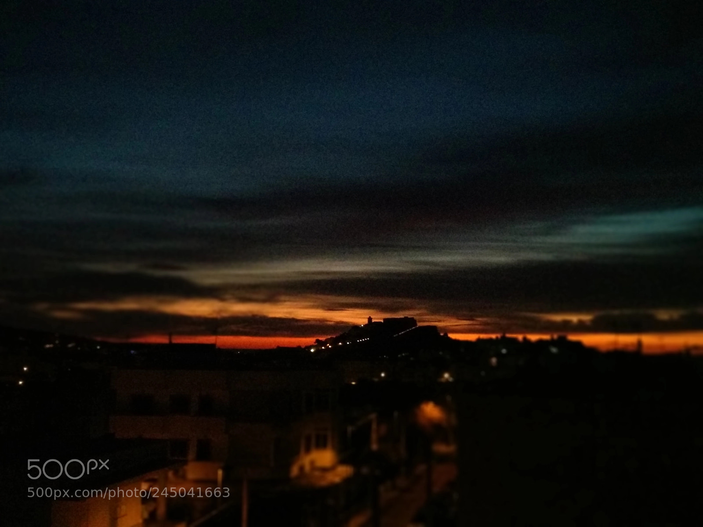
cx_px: 352
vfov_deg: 28.0
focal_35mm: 52
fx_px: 1056
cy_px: 264
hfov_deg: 36.8
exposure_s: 1/33
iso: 3200
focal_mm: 5.99
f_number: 2.6
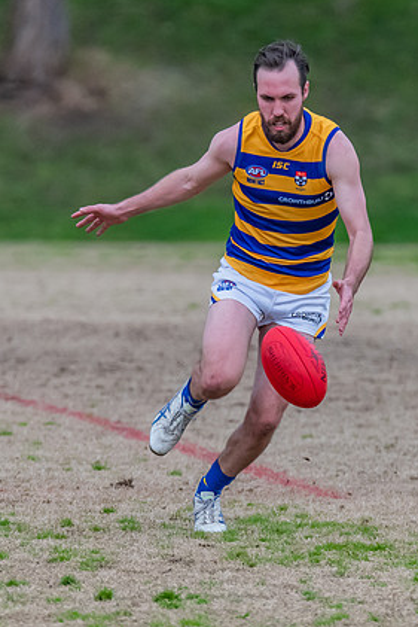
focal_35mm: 983
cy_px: 319
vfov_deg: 2.1
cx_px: 301
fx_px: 17105
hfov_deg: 1.4
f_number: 6.3
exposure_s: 1/1600
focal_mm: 460
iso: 3200
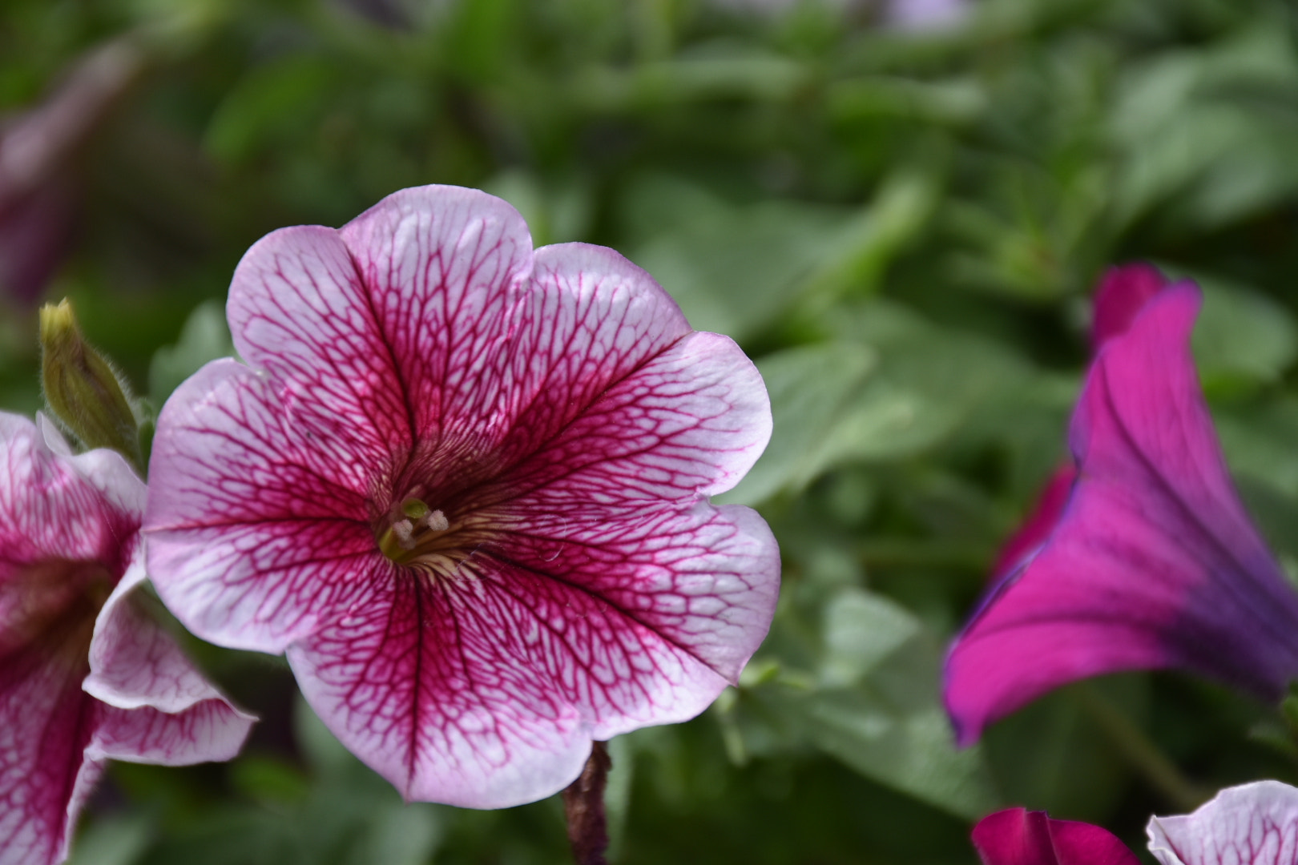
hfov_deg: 9.8
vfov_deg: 6.5
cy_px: 432
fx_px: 7571
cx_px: 649
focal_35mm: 210
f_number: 8
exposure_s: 1/320
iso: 200
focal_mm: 140
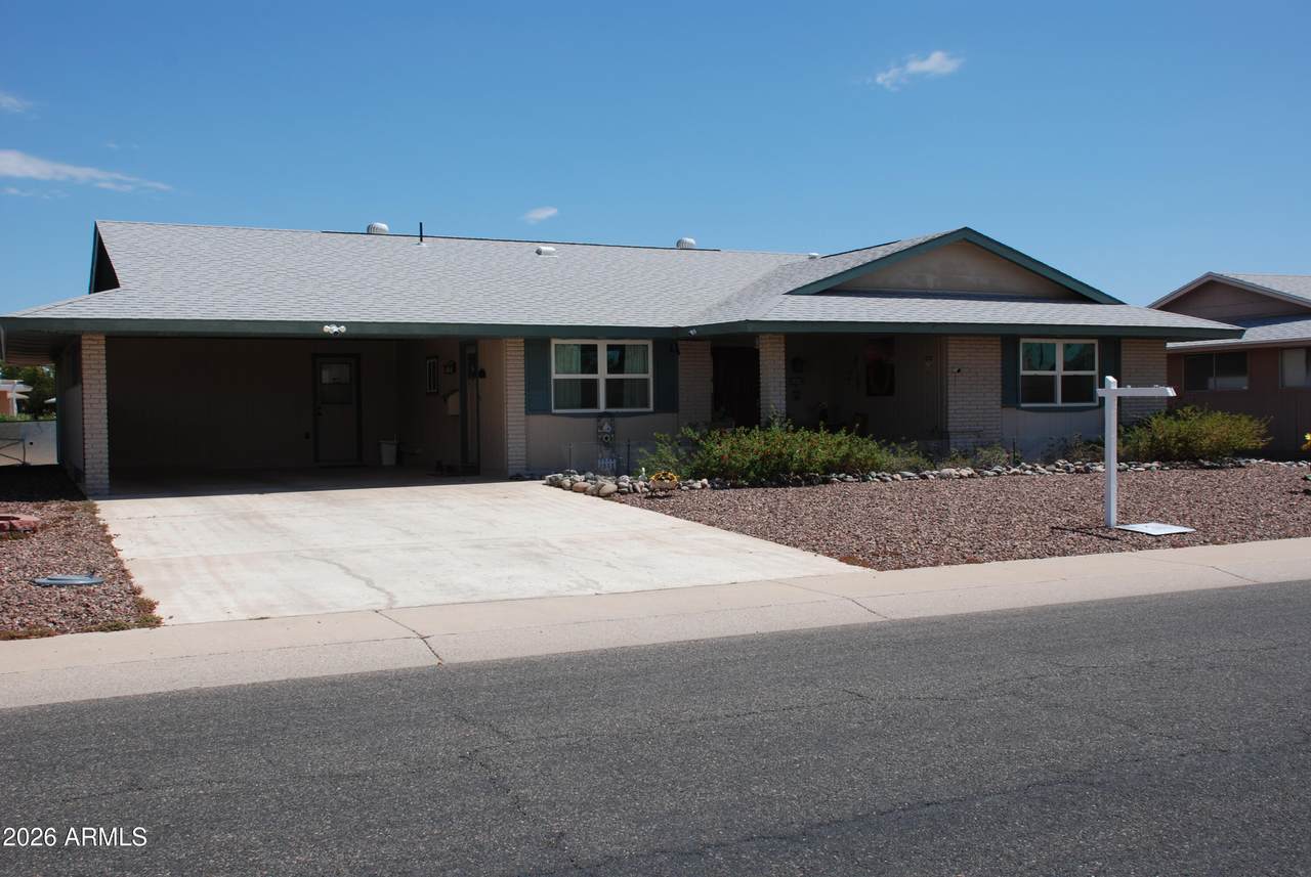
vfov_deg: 37.0
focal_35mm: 36
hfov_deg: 53.1
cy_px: 438
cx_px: 656
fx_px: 1313
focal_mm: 24
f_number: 8
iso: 100
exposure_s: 1/250
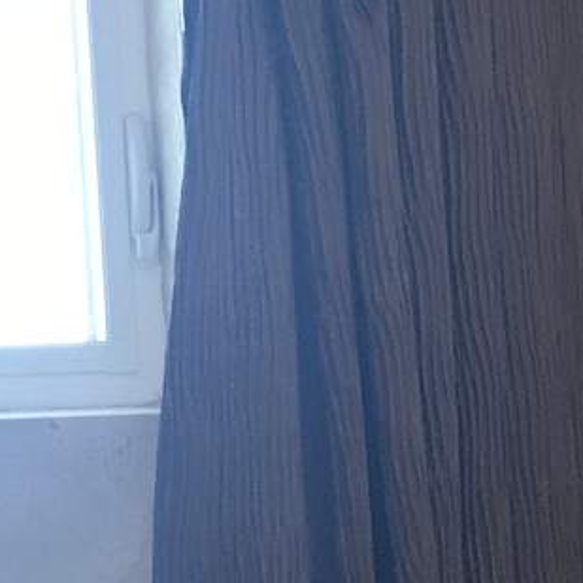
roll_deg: +2.1
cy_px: 1251
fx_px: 3125
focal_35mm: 164
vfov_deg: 9.8
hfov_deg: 10.6
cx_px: 415
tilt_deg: -15.4
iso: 40
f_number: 1.8
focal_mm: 3.99
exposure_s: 1/24
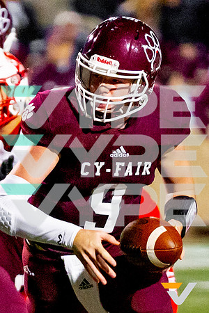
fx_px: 8544
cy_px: 216
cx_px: 83
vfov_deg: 2.1
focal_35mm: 981
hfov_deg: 1.4
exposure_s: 1/1000
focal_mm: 200
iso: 2000
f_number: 2.8
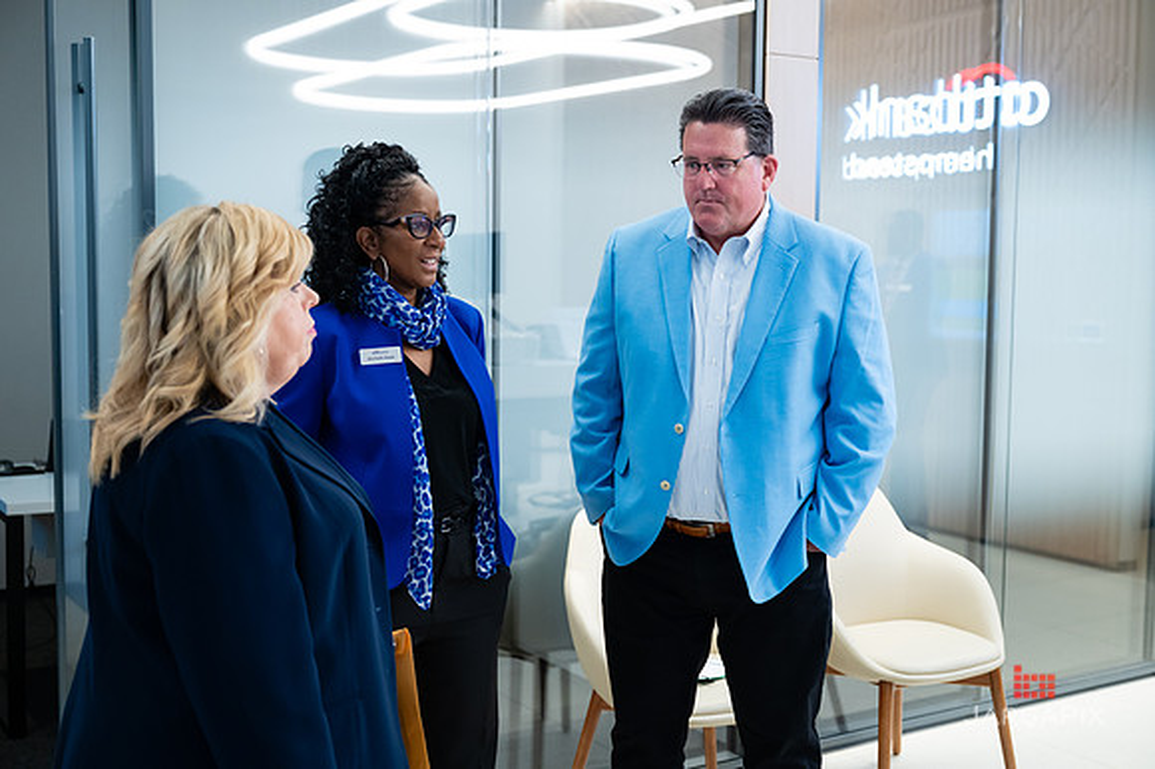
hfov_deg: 44.9
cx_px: 586
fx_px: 1397
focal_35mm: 44
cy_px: 379
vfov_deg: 30.8
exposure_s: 1/250
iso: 1600
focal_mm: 42
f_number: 3.2
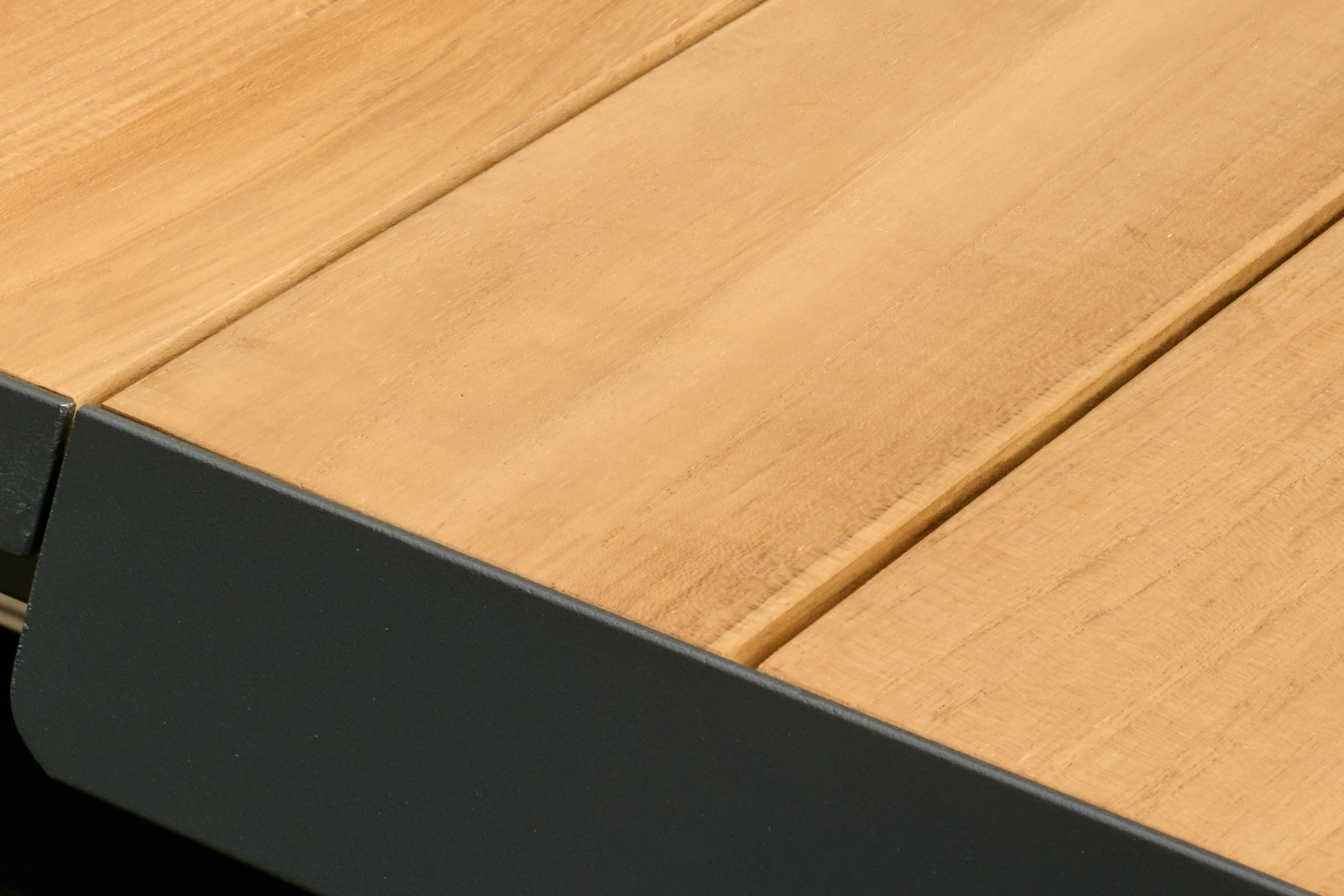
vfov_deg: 8.5
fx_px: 6011
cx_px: -504
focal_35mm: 161
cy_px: 170
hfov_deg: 12.3
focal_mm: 47
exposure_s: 1/60
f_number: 16
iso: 160
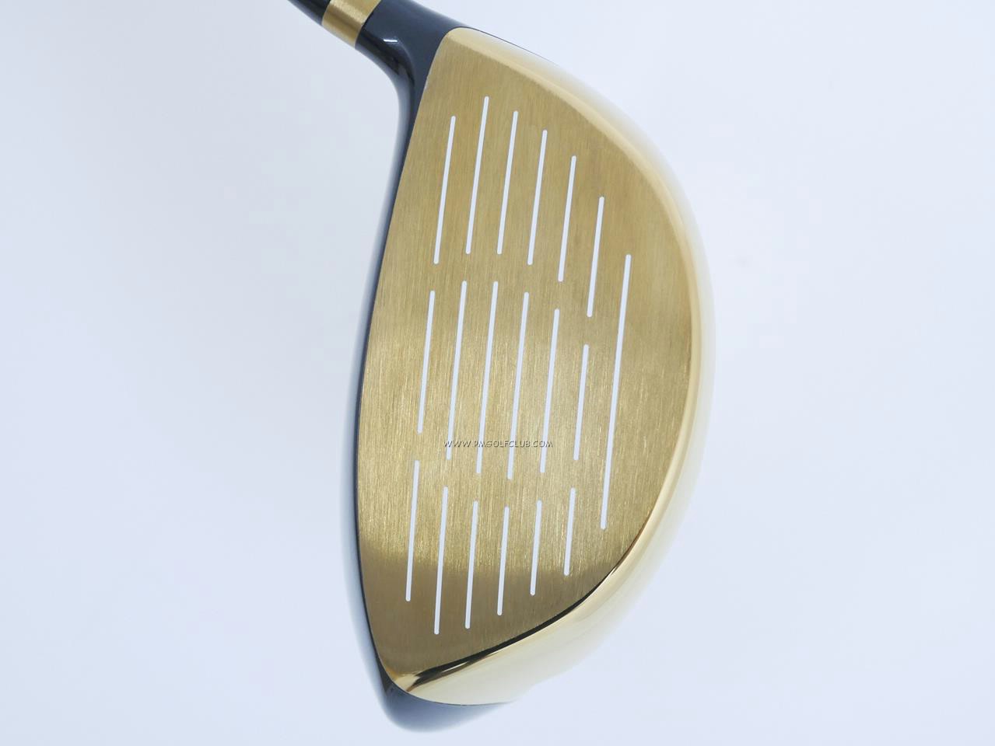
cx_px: 498
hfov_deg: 38.2
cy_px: 373
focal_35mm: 50
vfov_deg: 29.1
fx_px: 1438
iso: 1600
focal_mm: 25
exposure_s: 1/60
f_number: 4.5
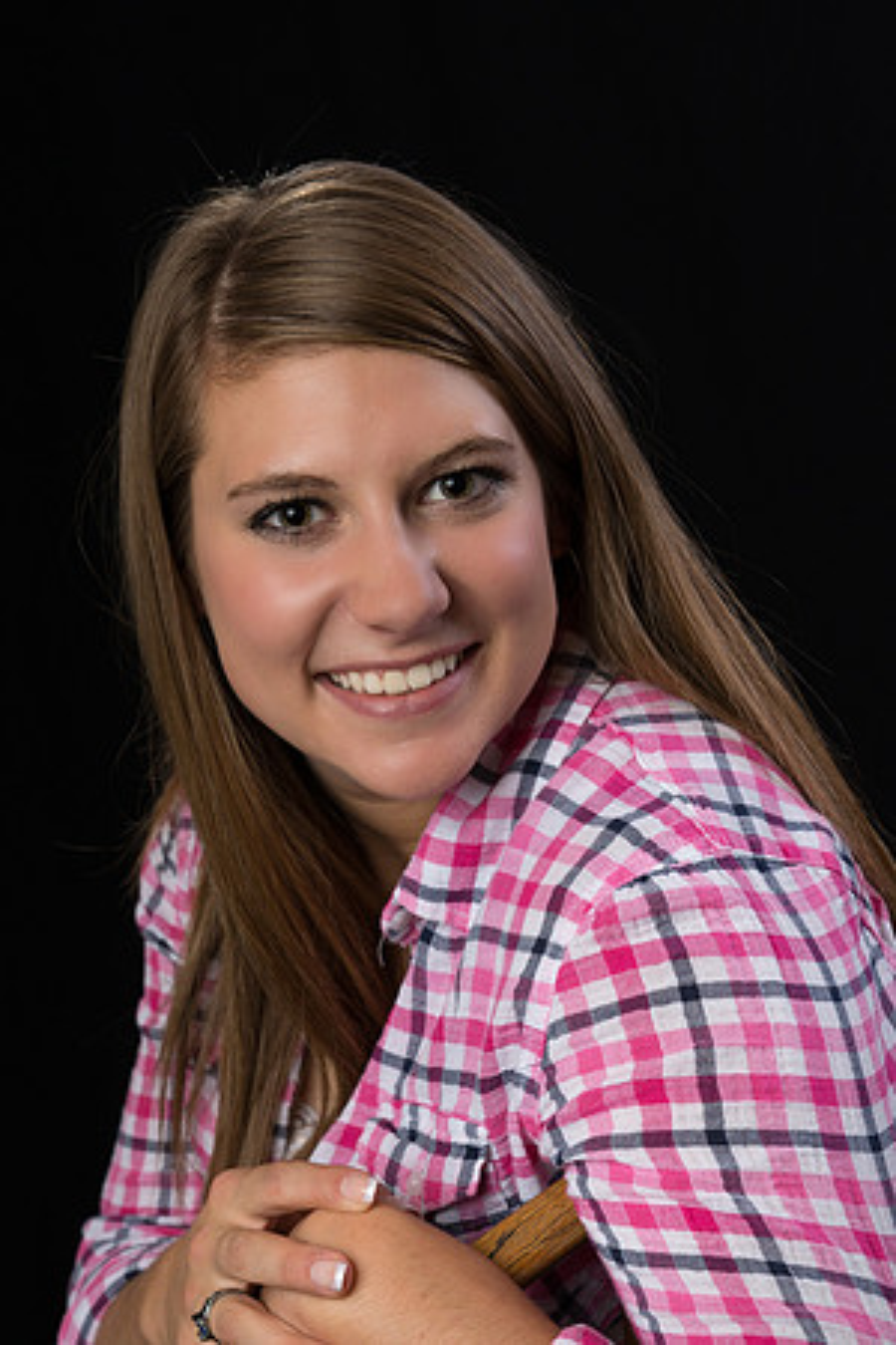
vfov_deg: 39.6
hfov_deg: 27.0
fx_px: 1867
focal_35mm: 50
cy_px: 672
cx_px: 448
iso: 100
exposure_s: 1/160
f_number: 6.3
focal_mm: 50
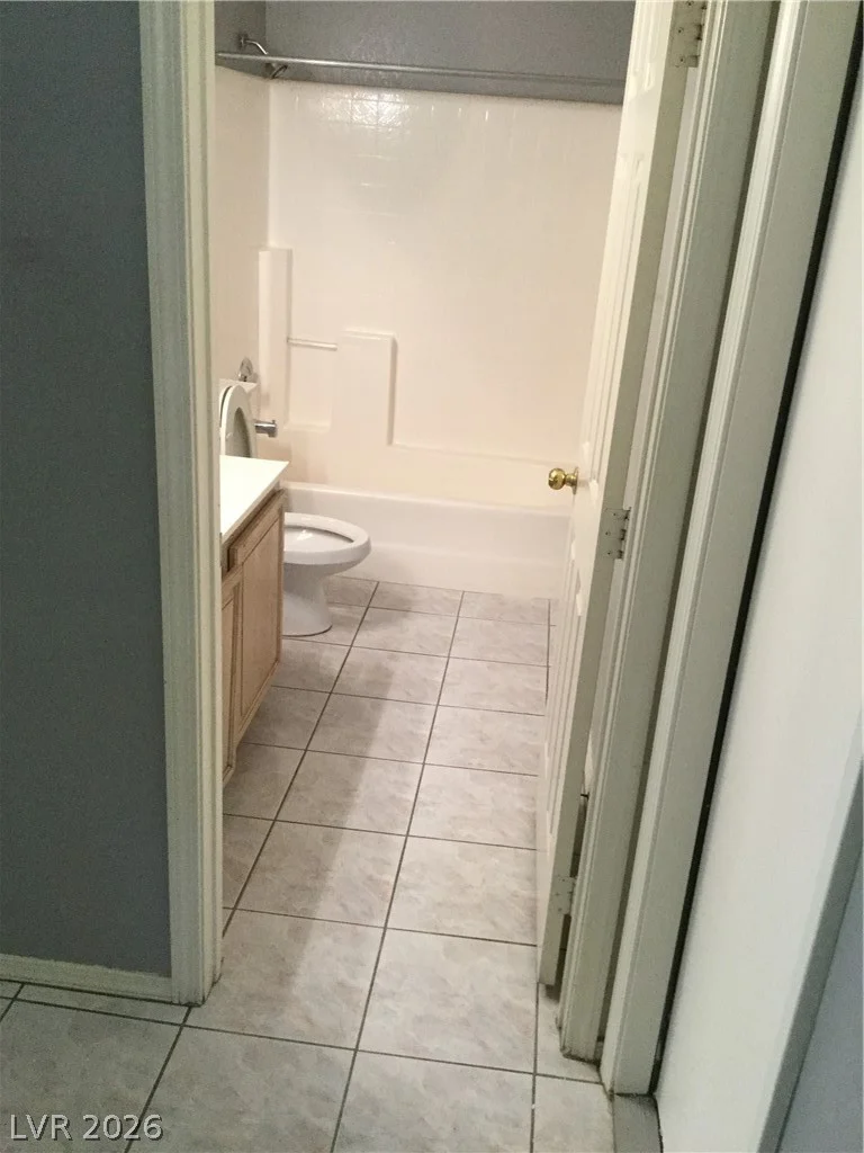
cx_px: 432
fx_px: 1032
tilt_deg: -20.8
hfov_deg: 45.4
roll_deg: -1.5
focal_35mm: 31
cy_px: 576
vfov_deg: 58.4
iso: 160
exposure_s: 1/30
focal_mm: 3.3
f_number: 2.4
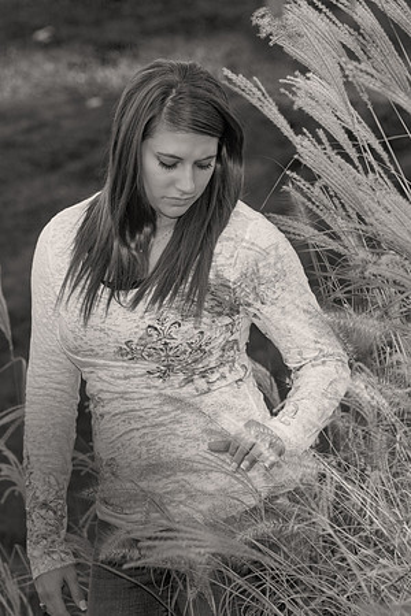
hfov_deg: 10.2
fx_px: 2312
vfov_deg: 15.2
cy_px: 308
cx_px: 206
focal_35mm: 135
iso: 320
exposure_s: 1/80
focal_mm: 135
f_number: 6.3
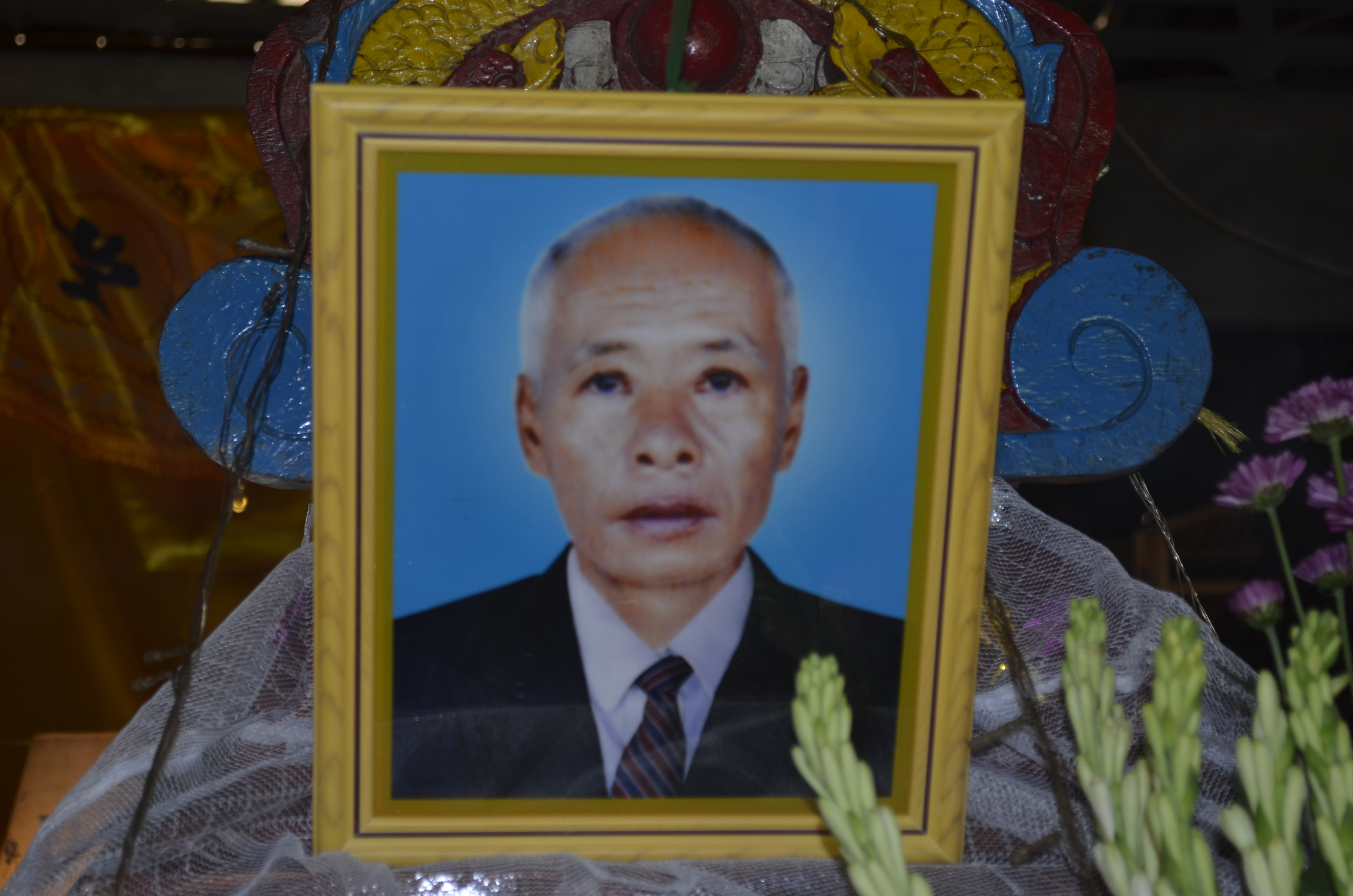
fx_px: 2700
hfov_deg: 28.1
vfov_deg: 18.8
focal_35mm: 72
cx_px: 676
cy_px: 448
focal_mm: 48
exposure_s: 1/30
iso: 200
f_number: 5.6
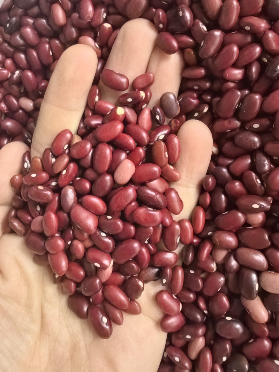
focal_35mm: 27
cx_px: 140
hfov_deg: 51.3
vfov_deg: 65.3
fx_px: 290
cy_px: 186
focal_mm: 1.76
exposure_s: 1/333
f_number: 2.2
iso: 640
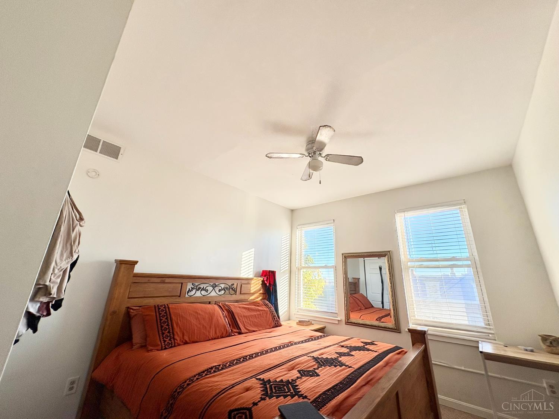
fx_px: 226
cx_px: 280
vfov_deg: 85.7
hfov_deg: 102.1
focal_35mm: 14
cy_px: 210
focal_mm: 2.22
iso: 64
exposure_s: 1/218
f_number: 2.2
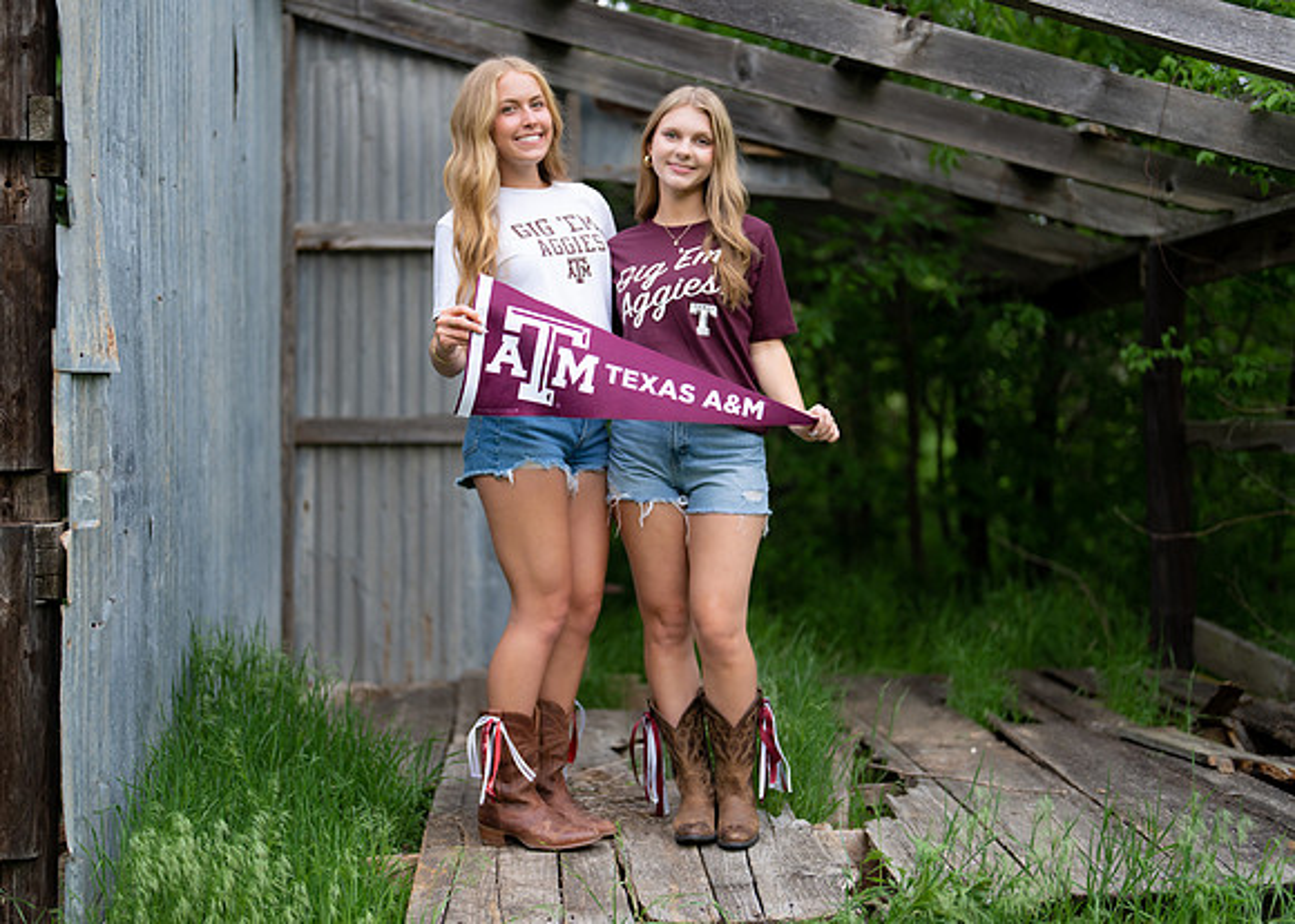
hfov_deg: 36.6
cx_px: 648
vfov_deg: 26.5
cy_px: 462
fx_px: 1960
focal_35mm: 53
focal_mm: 50
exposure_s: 1/640
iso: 125
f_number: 1.2
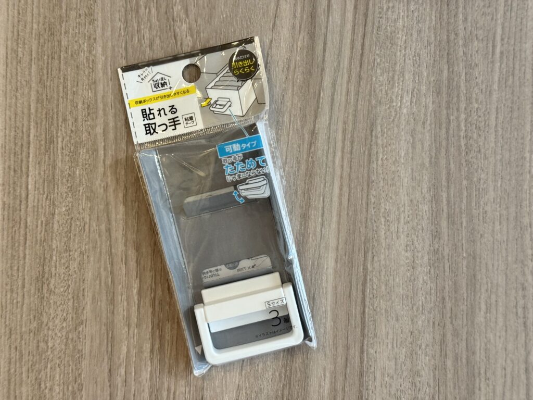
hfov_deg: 39.7
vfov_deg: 30.3
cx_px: 266
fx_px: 739
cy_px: 200
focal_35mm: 48
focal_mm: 6.76
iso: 200
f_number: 1.78
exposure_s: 1/60
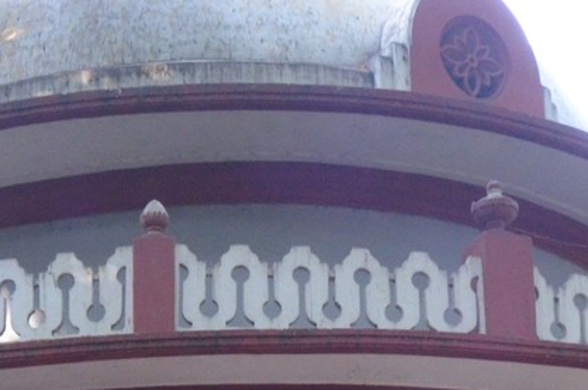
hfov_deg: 16.5
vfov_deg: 10.4
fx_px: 2021
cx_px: 217
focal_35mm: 124
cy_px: 686
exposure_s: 1/80
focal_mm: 18
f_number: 9
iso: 2000
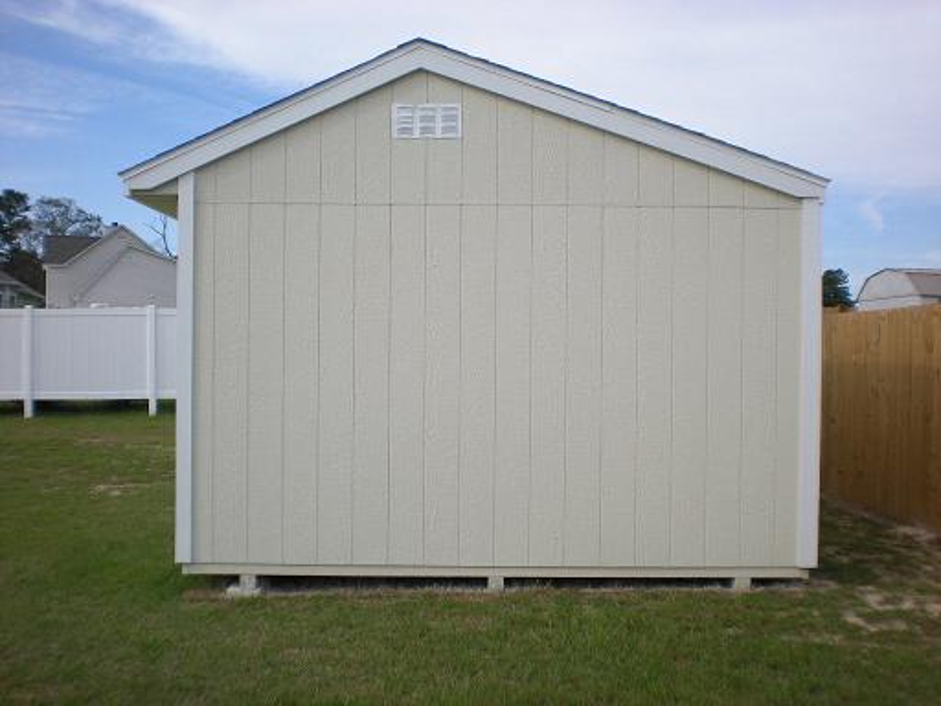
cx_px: 470
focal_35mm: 38
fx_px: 1033
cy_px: 353
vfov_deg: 37.7
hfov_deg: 49.0
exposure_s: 1/384
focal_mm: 6.3
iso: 64
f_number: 4.6
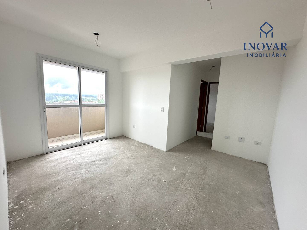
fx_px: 124
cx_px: 154
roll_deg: -3.5
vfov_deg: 85.7
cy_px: 115
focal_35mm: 14
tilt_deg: -6.3
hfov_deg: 102.1
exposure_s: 1/120
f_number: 2.2
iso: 125
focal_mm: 2.22
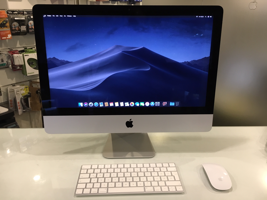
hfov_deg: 61.7
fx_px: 224
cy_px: 100
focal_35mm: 29
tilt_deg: -19.8
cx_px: 134
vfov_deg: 48.2
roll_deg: +0.7
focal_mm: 4.15
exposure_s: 1/33
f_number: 2.2
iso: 100
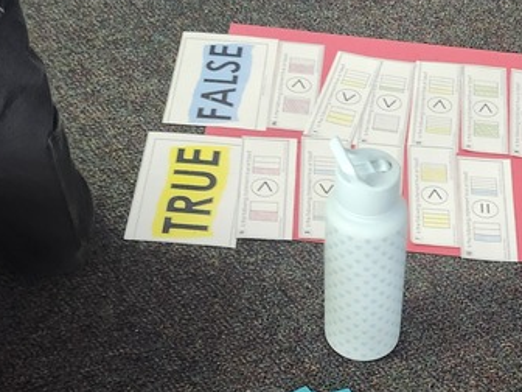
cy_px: 548
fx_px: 1056
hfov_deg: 27.2
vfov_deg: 19.0
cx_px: 426
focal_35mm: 70
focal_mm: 5.54
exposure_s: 1/60
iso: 640
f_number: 1.8
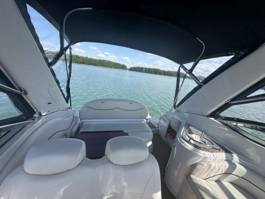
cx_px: 132
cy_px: 100
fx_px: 107
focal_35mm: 14
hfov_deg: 102.0
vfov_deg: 85.7
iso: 40
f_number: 2.2
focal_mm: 2.22
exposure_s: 1/1319
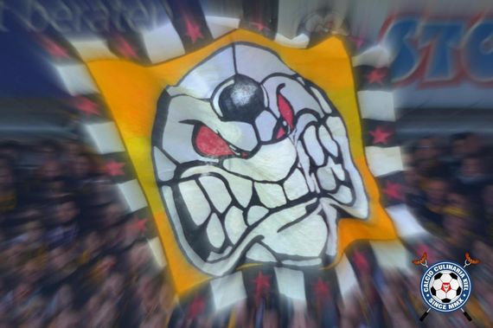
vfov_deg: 4.6
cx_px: 246
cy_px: 164
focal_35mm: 300
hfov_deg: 6.9
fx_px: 4105
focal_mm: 200
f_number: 3.2
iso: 250
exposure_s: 1/800
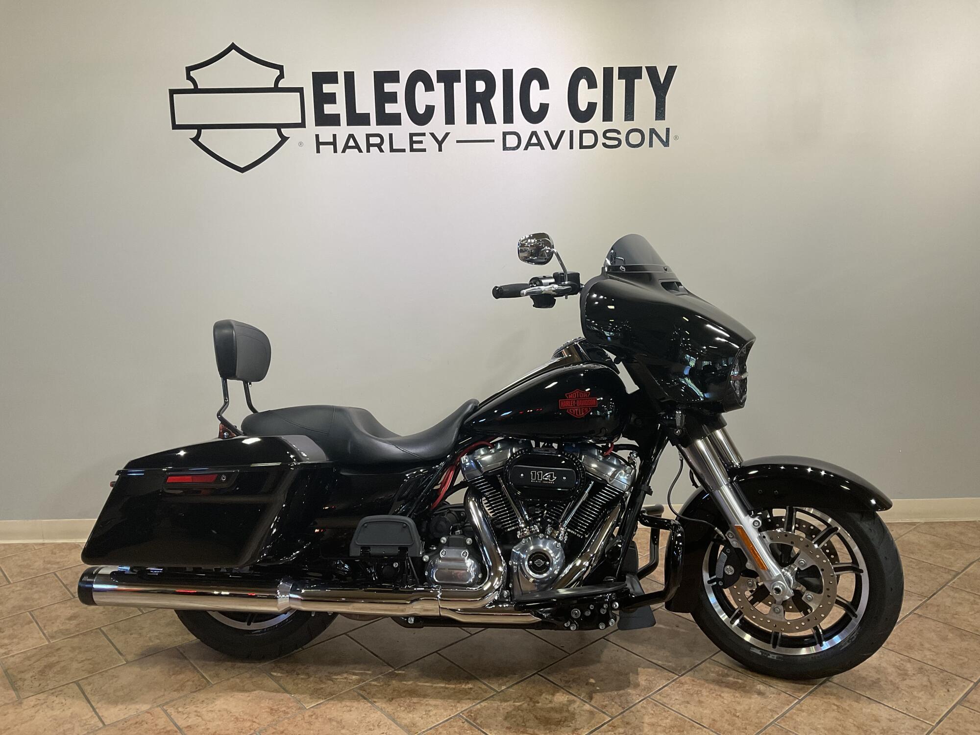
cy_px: 368
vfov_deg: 48.2
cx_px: 490
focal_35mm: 29
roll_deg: +1.3
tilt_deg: -11.4
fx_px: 821
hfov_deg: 61.7
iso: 50
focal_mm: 3
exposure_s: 1/60
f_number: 1.8
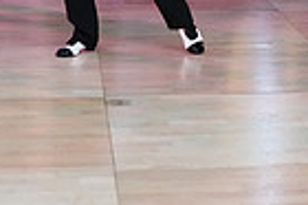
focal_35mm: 141
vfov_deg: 9.2
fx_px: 1205
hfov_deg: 14.4
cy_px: -169
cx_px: 271
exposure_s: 1/250
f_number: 4.5
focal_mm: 34
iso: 3200
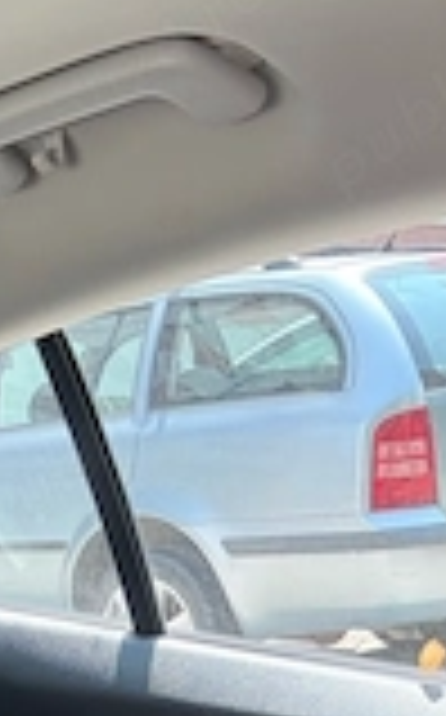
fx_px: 1560
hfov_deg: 15.5
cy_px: 838
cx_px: -140
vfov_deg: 23.8
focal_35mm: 80
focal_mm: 2.69
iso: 64
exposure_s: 1/122
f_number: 1.9
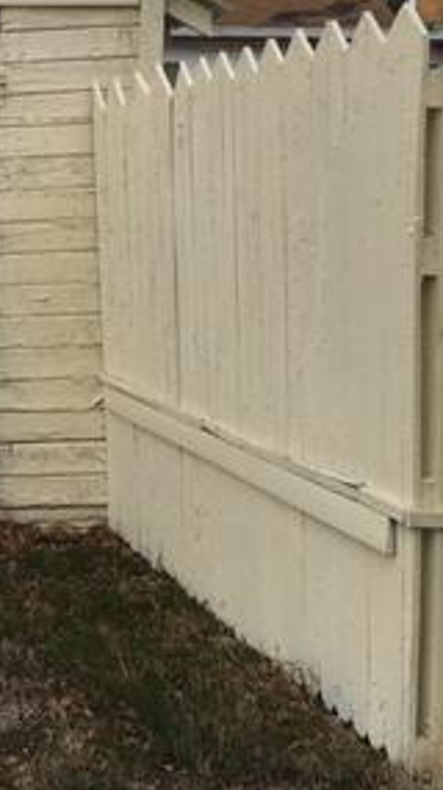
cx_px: -310
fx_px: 1485
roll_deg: -0.5
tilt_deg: -0.3
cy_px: 194
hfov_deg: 15.1
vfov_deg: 29.3
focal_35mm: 71
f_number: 2.2
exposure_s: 1/1350
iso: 25
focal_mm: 4.15
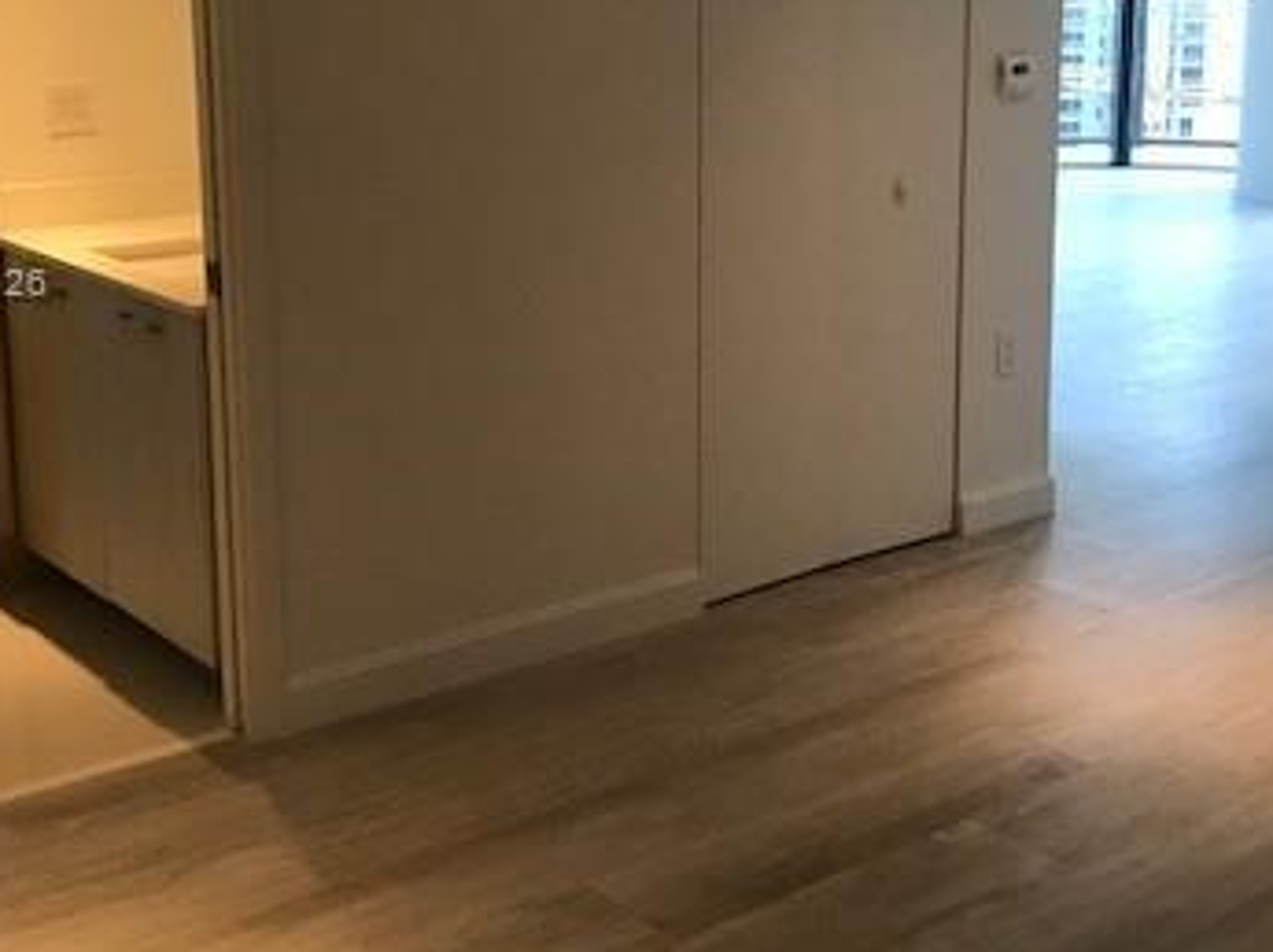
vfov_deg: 27.7
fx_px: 1910
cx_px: 723
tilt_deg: -11.0
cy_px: 284
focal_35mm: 52
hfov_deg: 36.8
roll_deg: +1.1
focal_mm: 3.99
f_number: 1.8
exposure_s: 1/30
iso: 32
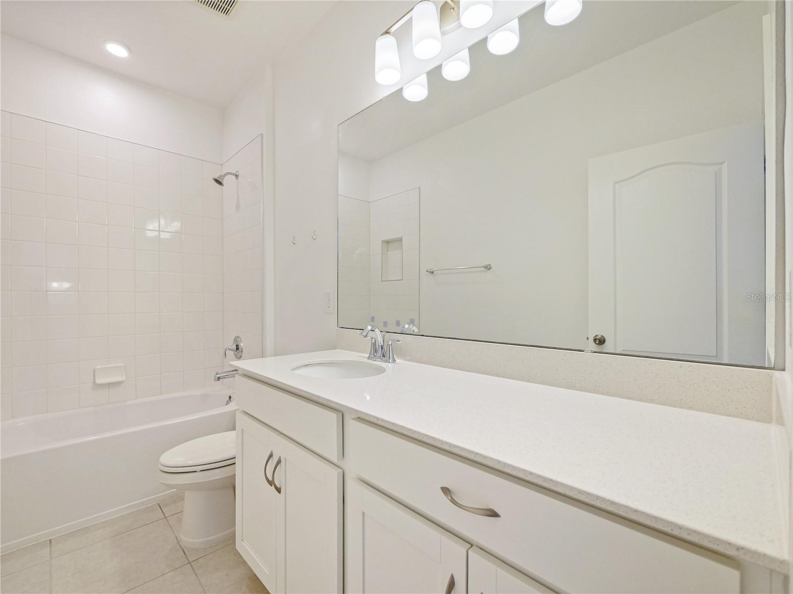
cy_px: 297
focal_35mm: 14
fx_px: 321
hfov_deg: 102.1
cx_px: 396
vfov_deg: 85.7
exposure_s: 1/60
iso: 640
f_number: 4
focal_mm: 7
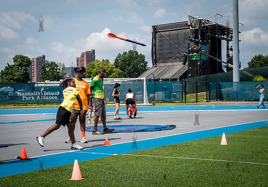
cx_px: 118
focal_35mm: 60
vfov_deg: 23.2
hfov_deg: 32.8
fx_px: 454
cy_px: 105
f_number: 5
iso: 100
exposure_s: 1/800
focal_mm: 49
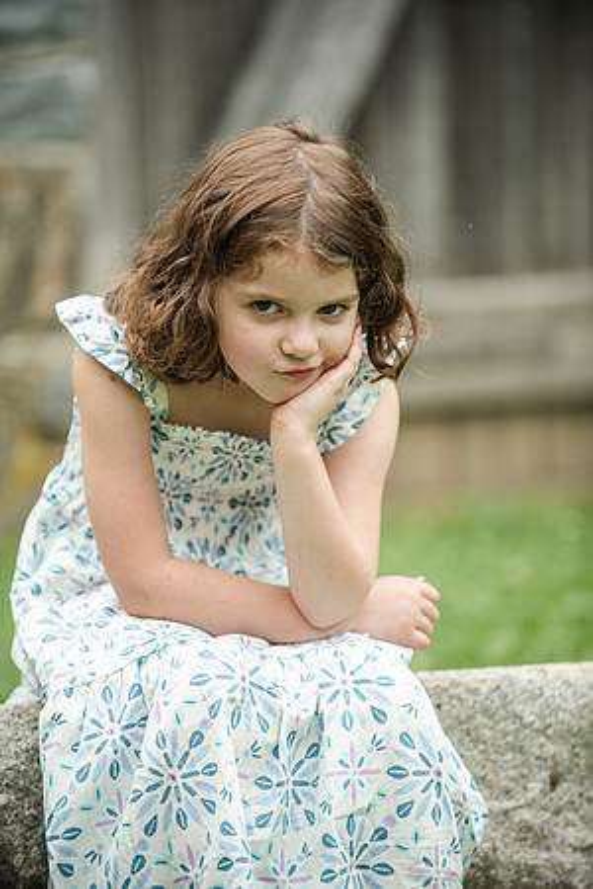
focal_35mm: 150
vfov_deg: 13.7
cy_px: 444
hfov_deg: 9.1
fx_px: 3706
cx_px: 296
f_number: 2.8
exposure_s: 1/2500
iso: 640
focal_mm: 150
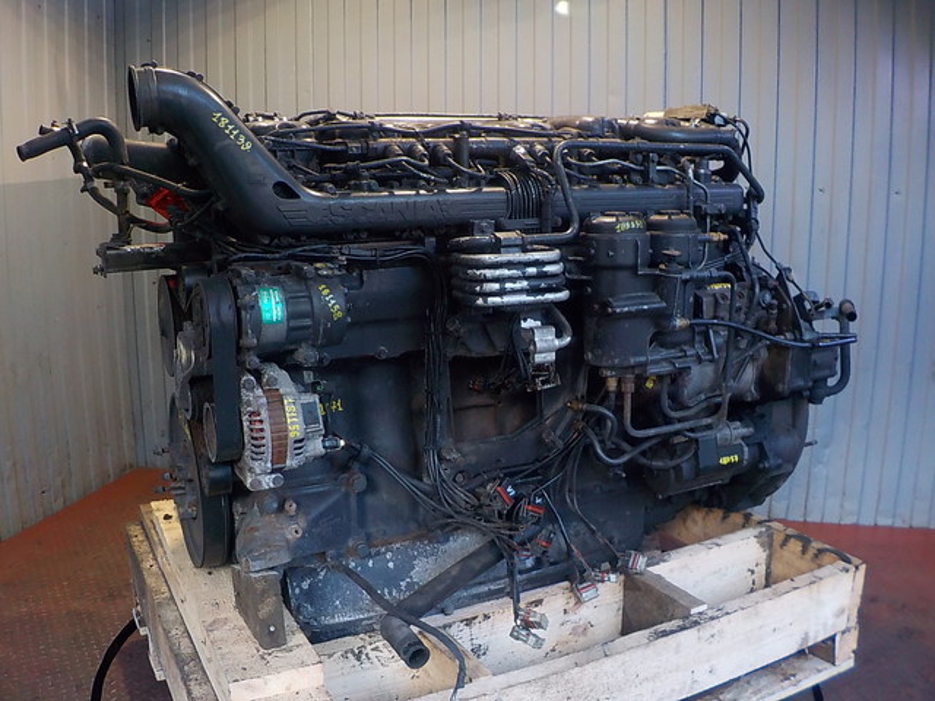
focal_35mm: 30
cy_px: 350
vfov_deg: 46.8
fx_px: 810
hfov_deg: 60.0
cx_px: 468
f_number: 3.3
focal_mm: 4.1
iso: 220
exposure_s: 1/30
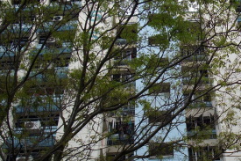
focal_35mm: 77
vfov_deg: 17.6
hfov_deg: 25.5
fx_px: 515
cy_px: 54
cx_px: 215
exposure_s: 1/125
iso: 80
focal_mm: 6.2
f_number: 2.8
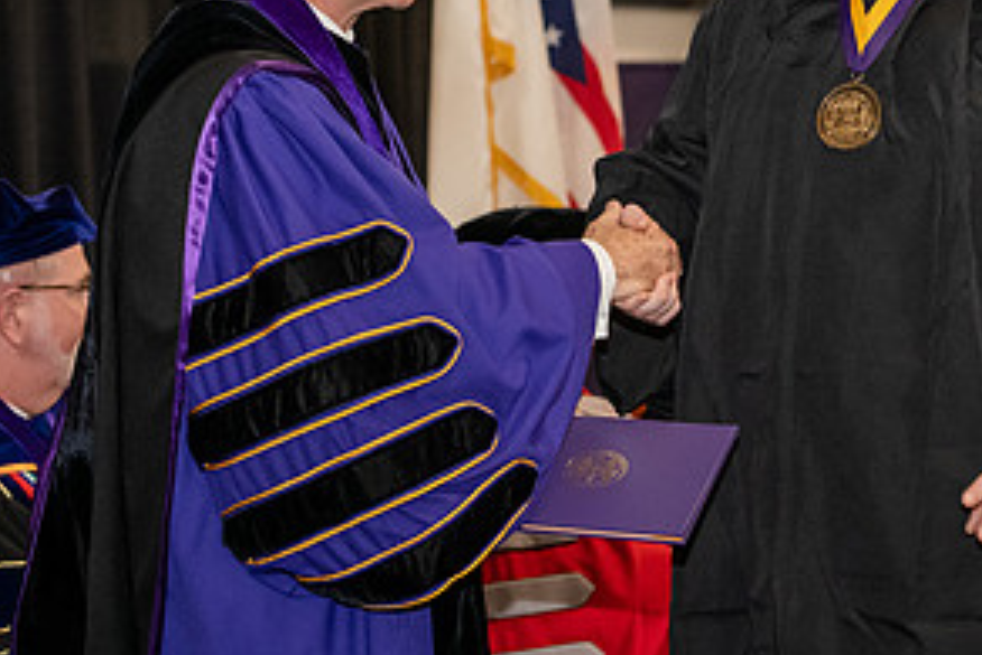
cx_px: 558
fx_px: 3793
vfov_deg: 9.8
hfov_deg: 14.7
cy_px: 15
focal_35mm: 139
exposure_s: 1/200
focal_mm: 70
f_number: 5
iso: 2500
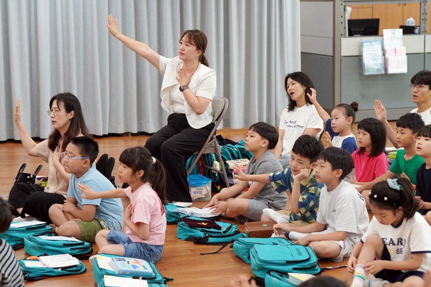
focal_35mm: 95
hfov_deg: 21.5
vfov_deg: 14.4
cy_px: 150
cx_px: 210
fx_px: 1137
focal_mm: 90
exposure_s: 1/160
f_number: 4
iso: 1600
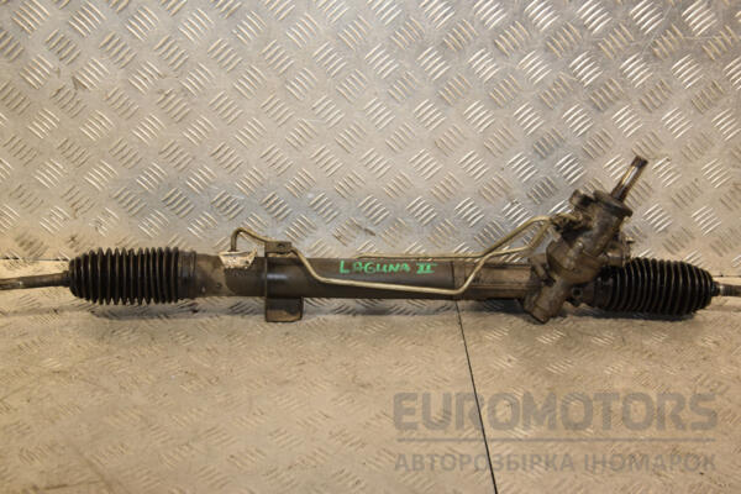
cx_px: 370
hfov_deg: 41.1
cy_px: 247
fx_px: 988
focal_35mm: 48
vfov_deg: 28.1
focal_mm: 32
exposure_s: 1/200
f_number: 6.3
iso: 800
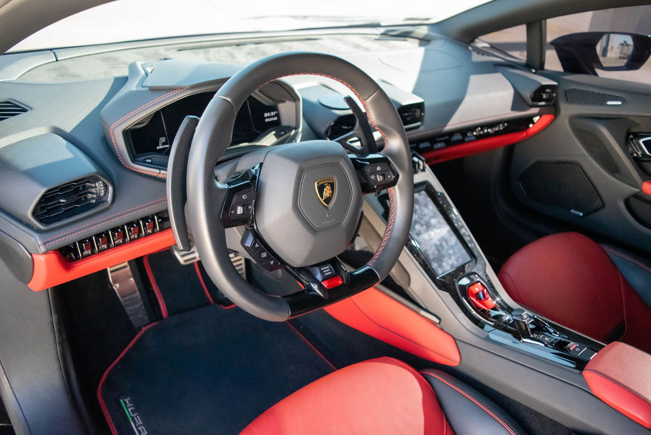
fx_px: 488
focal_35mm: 27
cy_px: 218
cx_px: 326
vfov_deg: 47.9
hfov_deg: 67.4
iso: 2800
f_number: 3.5
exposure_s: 1/500
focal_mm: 18
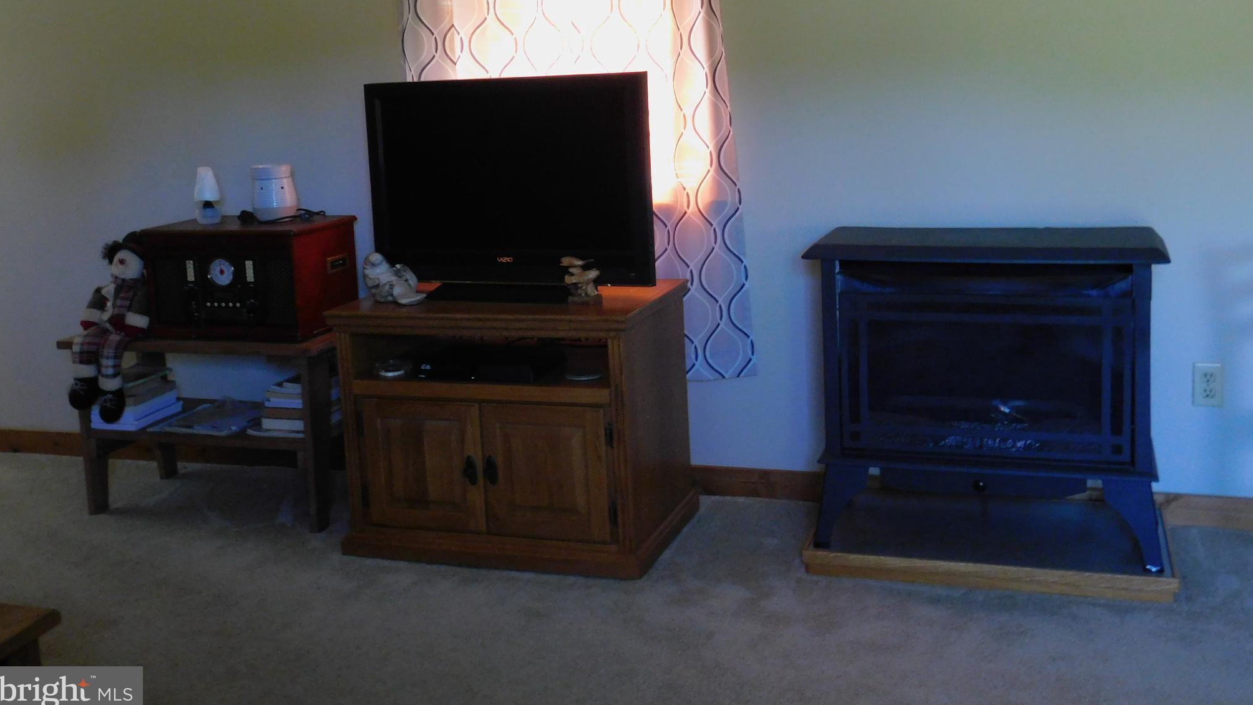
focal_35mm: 40
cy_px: 238
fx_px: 1329
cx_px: 626
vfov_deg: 29.5
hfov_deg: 50.5
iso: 400
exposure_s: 1/13
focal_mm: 6.3
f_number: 3.5
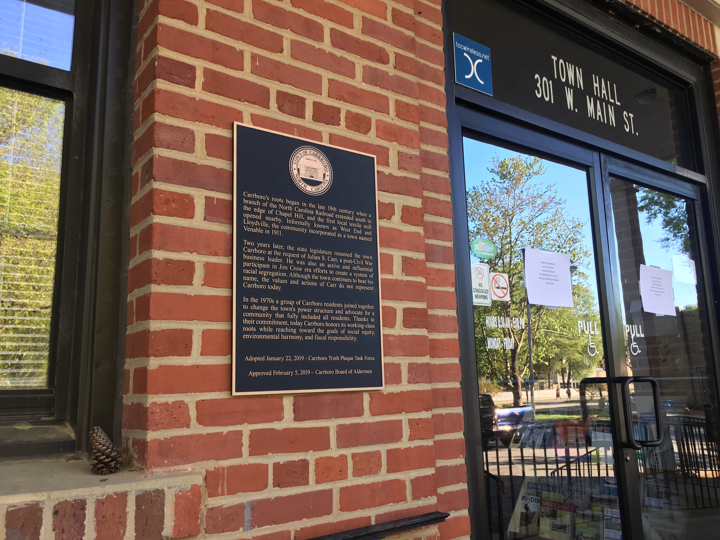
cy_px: 270
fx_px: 603
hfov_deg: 61.7
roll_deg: +0.3
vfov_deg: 48.2
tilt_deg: +11.6
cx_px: 360
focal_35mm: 29
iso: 25
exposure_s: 1/60
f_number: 2.2
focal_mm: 4.15
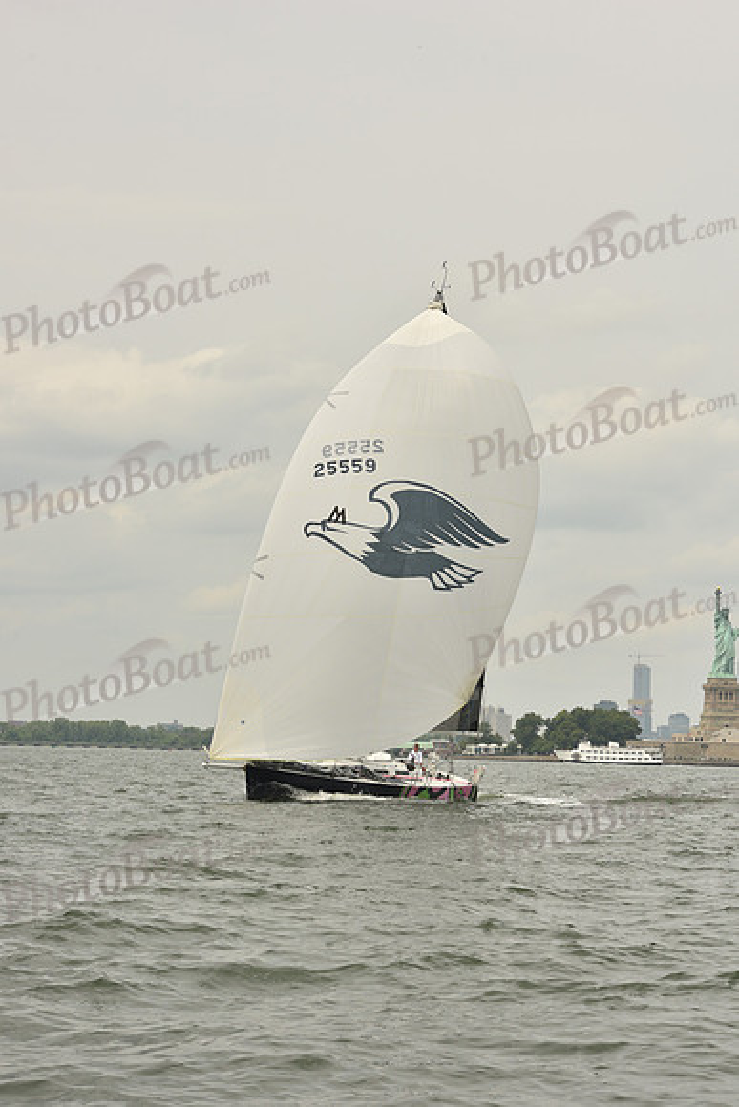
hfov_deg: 16.7
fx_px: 2523
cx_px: 370
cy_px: 554
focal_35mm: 82
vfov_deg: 24.8
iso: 250
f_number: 10
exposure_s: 1/640
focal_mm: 82
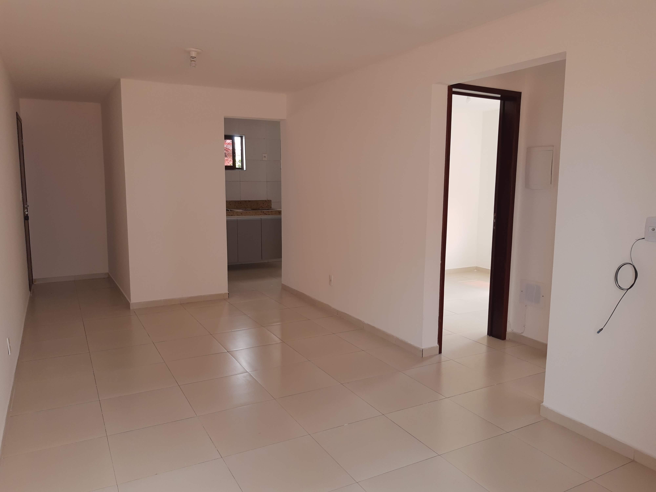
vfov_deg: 53.1
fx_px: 493
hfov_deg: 67.3
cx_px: 328
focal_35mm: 26
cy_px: 246
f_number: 1.7
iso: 40
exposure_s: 1/174
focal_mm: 4.75
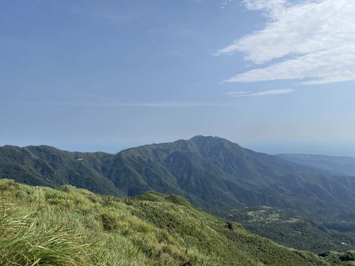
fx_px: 267
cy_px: 133
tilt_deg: +0.4
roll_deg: +2.2
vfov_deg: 53.1
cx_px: 178
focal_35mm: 26
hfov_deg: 67.3
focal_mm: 5.7
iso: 50
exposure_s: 1/6993
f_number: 1.5
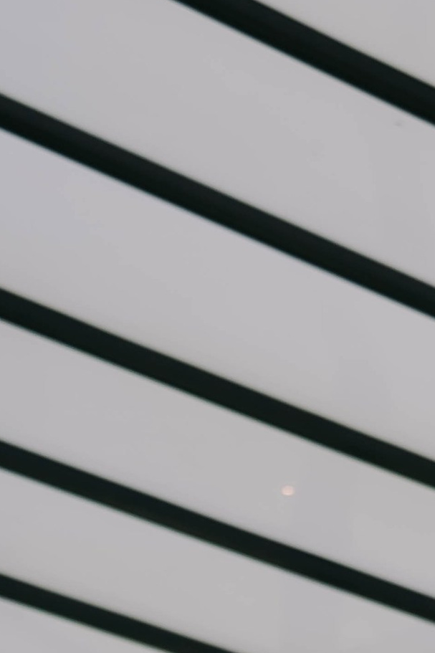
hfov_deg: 5.8
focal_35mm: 234
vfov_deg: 8.4
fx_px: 4243
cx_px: 644
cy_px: 1229
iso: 100
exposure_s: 1/400
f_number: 5
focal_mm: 37
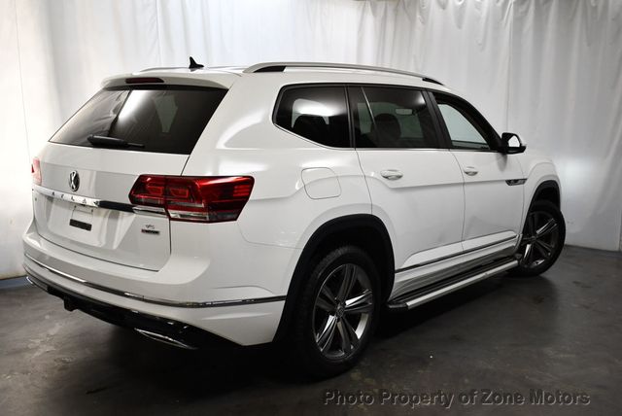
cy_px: 208
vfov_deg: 36.9
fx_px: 623
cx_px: 311
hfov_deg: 53.1
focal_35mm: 36
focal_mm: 18
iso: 800
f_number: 3.5
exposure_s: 1/250
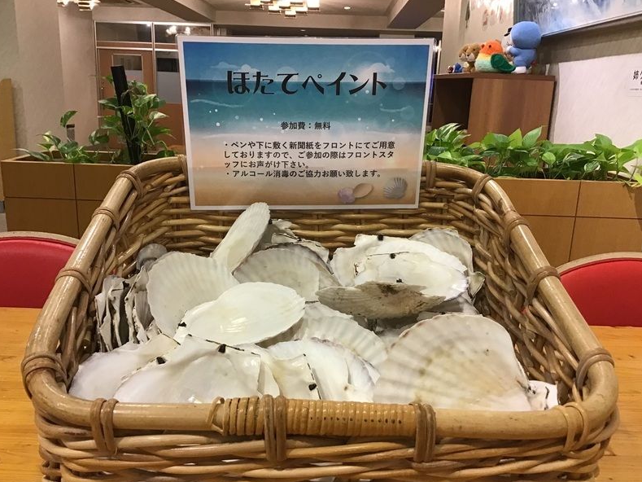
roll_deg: -2.8
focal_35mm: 32
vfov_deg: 44.2
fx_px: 594
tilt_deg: -14.9
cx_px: 322
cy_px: 246
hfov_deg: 56.8
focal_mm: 3.3
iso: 125
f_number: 2.4
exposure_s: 1/33
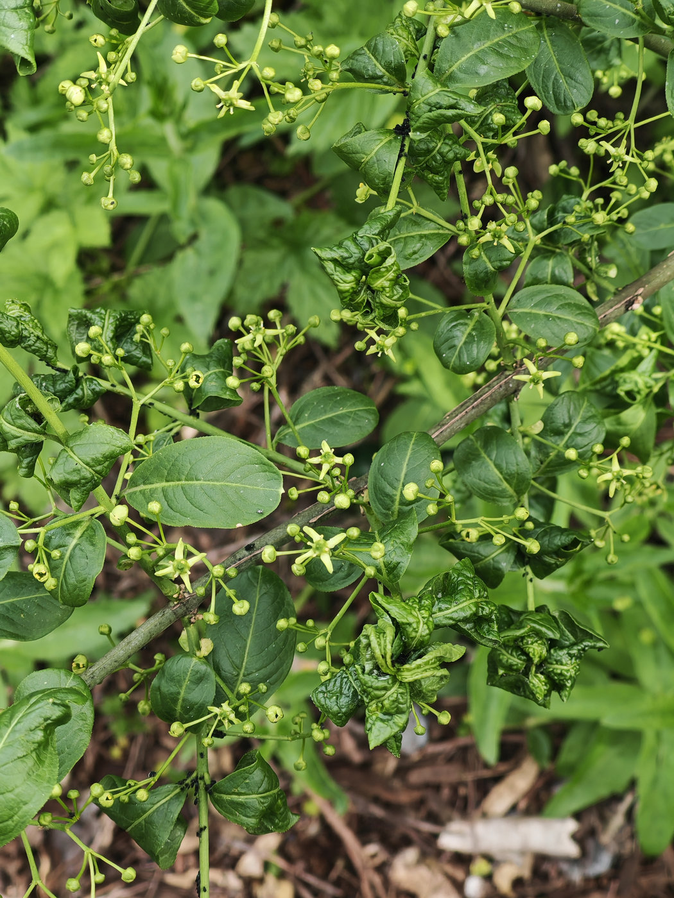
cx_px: 337
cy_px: 449
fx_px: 1765
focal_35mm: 68
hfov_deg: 21.6
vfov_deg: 28.6
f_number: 2.4
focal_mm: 8.67
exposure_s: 1/100
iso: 100
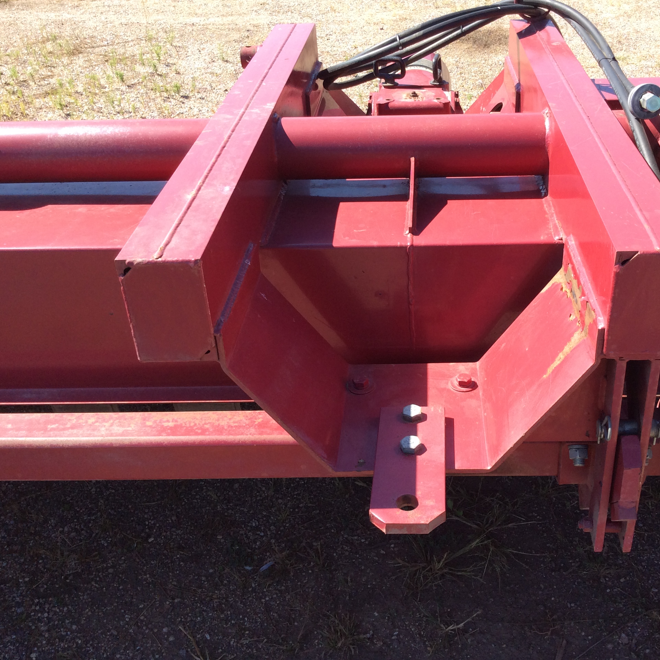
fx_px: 820
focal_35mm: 38
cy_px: 329
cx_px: 412
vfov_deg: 43.9
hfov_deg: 43.5
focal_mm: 3.3
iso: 32
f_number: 2.4
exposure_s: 1/515
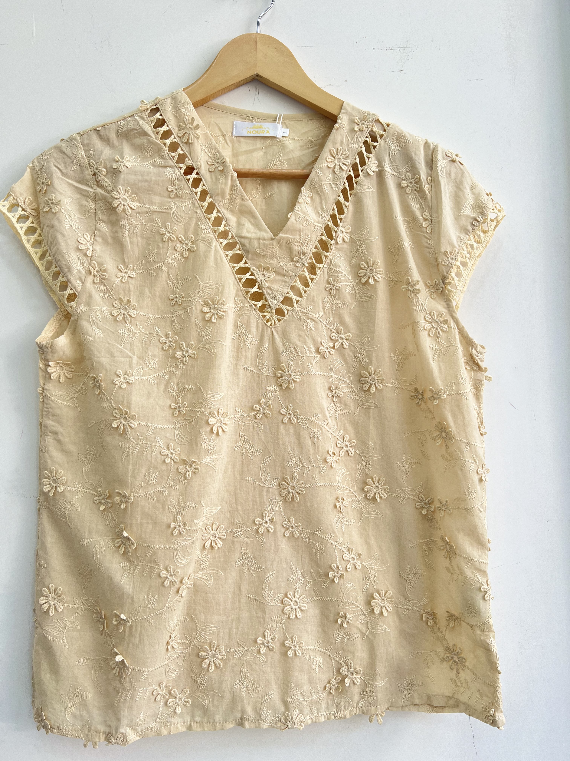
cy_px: 380
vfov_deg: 67.3
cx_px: 285
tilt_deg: +2.5
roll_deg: +1.0
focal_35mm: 26
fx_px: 571
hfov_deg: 53.1
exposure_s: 1/284
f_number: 1.5
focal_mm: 5.7
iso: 50
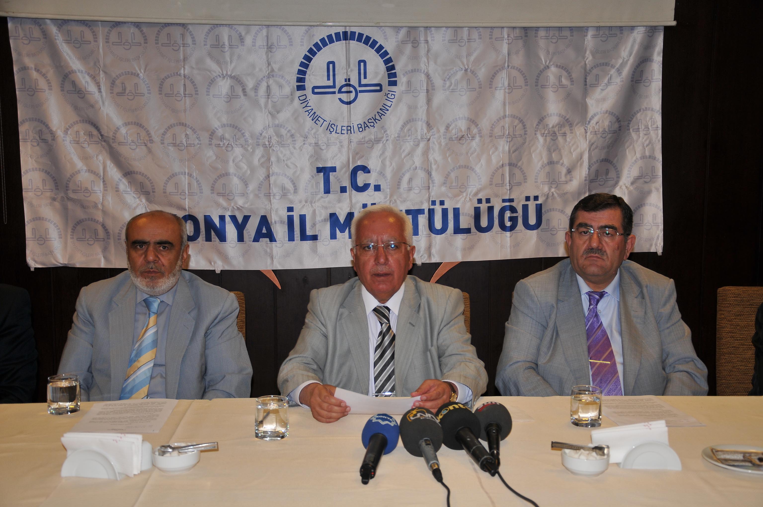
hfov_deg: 43.6
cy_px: 254
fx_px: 953
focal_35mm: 45
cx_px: 382
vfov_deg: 29.8
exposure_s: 1/60
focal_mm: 30
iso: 250
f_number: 4.2
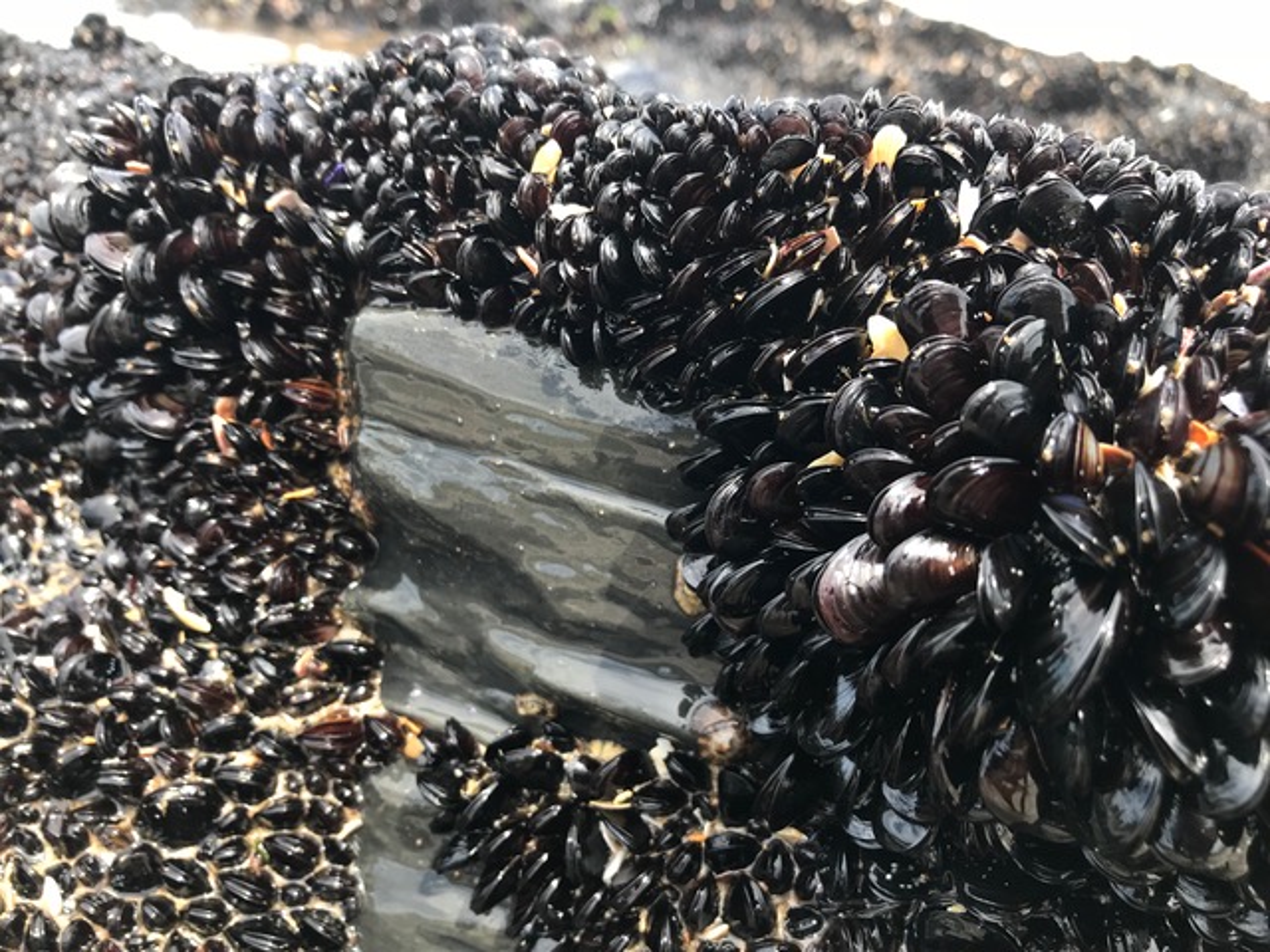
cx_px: 635
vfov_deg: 49.7
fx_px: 1027
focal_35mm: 28
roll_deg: -2.0
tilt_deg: -28.0
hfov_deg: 63.4
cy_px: 476
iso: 20
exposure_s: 1/188
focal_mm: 3.99
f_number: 1.8
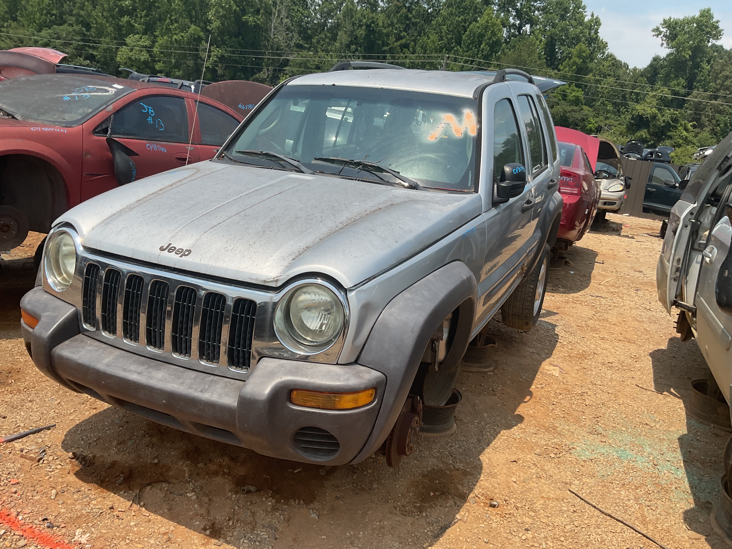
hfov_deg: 61.7
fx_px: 613
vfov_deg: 48.2
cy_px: 274
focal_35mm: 29
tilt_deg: -13.6
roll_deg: -6.1
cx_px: 366
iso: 16
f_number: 1.8
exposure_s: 1/2141
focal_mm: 3
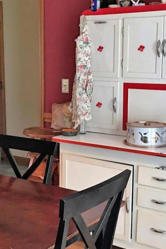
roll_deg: -0.4
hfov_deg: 22.6
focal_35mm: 60
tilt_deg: -8.0
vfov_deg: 33.4
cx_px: 85
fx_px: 415
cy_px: 136
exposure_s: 1/15
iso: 64
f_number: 2.2
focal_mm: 4.15
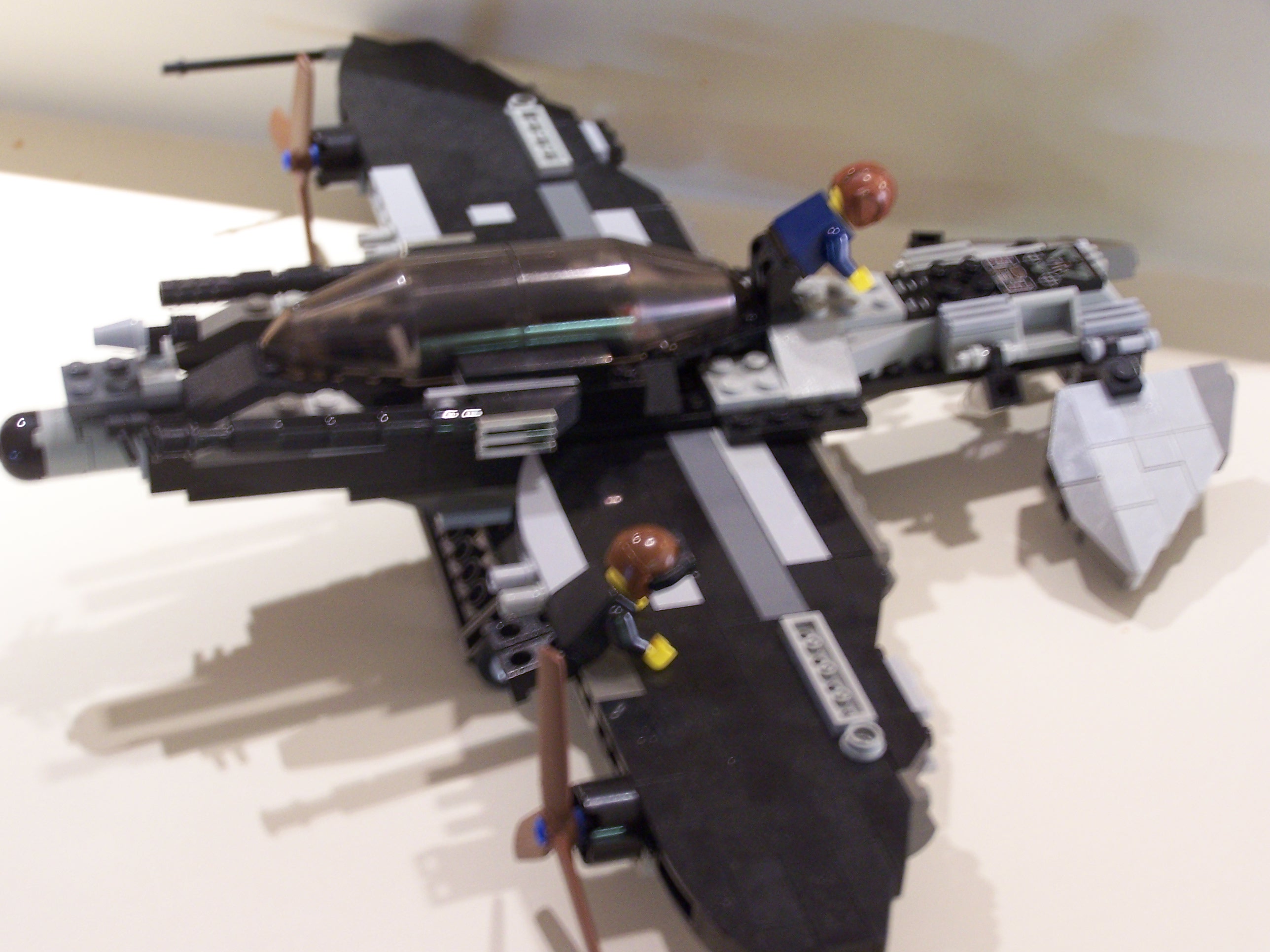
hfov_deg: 26.0
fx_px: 2752
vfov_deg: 19.6
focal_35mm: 75
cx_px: 635
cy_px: 476
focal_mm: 12.4
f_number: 3.2
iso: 140
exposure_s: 1/8
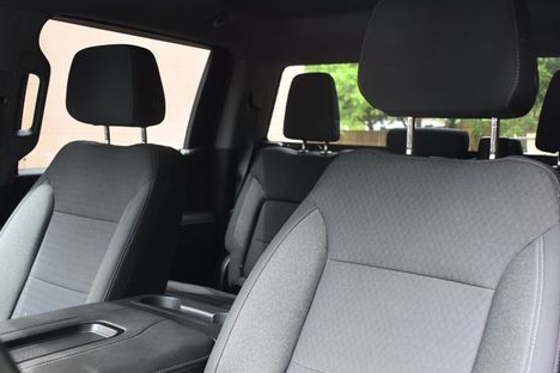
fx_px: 638
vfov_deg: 32.6
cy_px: 209
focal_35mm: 41
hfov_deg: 47.4
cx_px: 290
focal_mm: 20
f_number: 3.8
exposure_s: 1/160
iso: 800
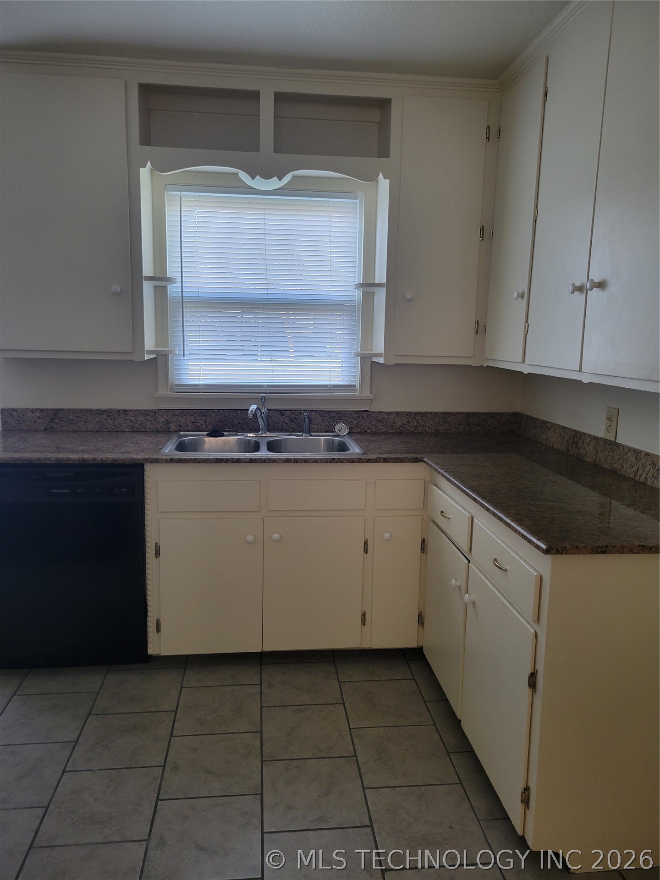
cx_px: 330
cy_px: 440
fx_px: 661
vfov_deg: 67.3
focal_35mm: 26
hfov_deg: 53.1
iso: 200
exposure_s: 1/60
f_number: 1.8
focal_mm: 5.4
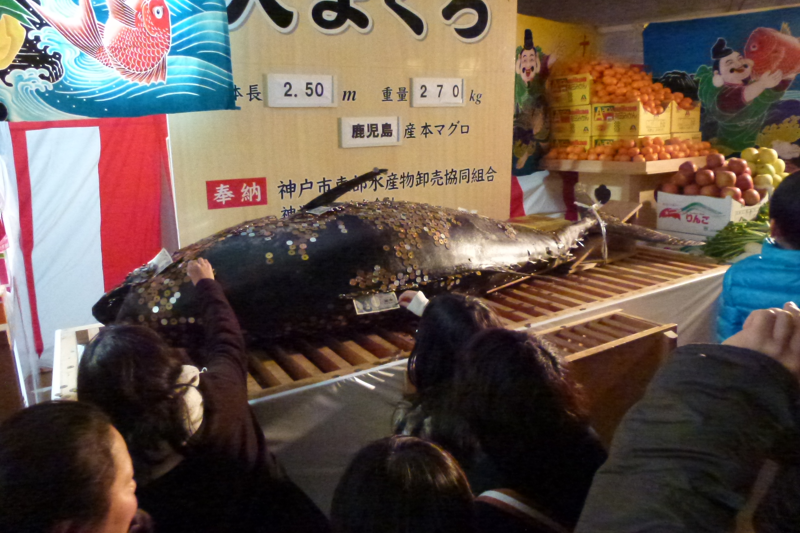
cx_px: 400
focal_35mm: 25
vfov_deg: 51.2
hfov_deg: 71.5
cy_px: 245
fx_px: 556
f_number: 3.3
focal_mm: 4.3
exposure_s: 1/100
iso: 1600
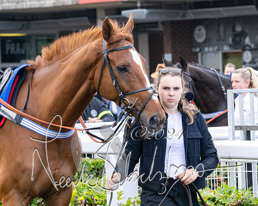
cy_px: 91
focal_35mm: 253
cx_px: 172
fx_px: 1935
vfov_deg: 6.1
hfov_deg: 7.6
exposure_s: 1/250
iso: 400
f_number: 6.3
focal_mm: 135
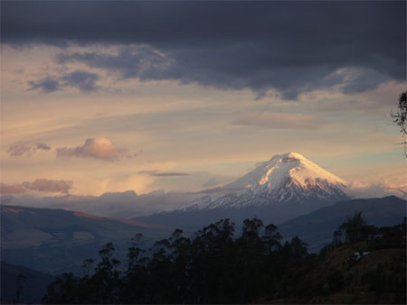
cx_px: 204
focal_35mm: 200
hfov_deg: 9.9
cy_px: 152
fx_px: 2353
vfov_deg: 7.4
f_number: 3.5
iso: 100
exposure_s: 1/125
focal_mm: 50.8
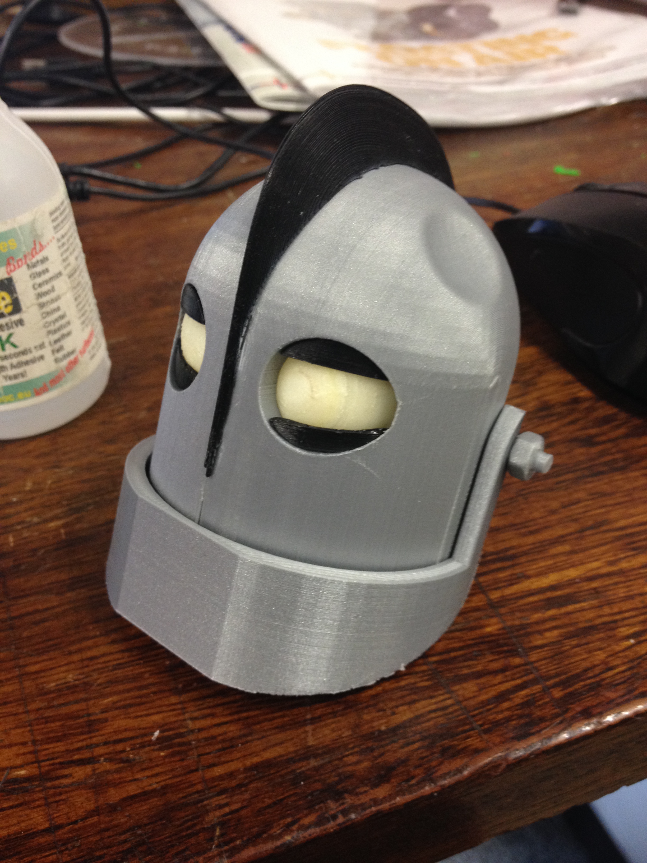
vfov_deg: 52.6
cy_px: 432
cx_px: 324
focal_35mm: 35
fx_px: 872
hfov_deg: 40.7
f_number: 2.4
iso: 160
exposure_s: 1/20
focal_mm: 4.28
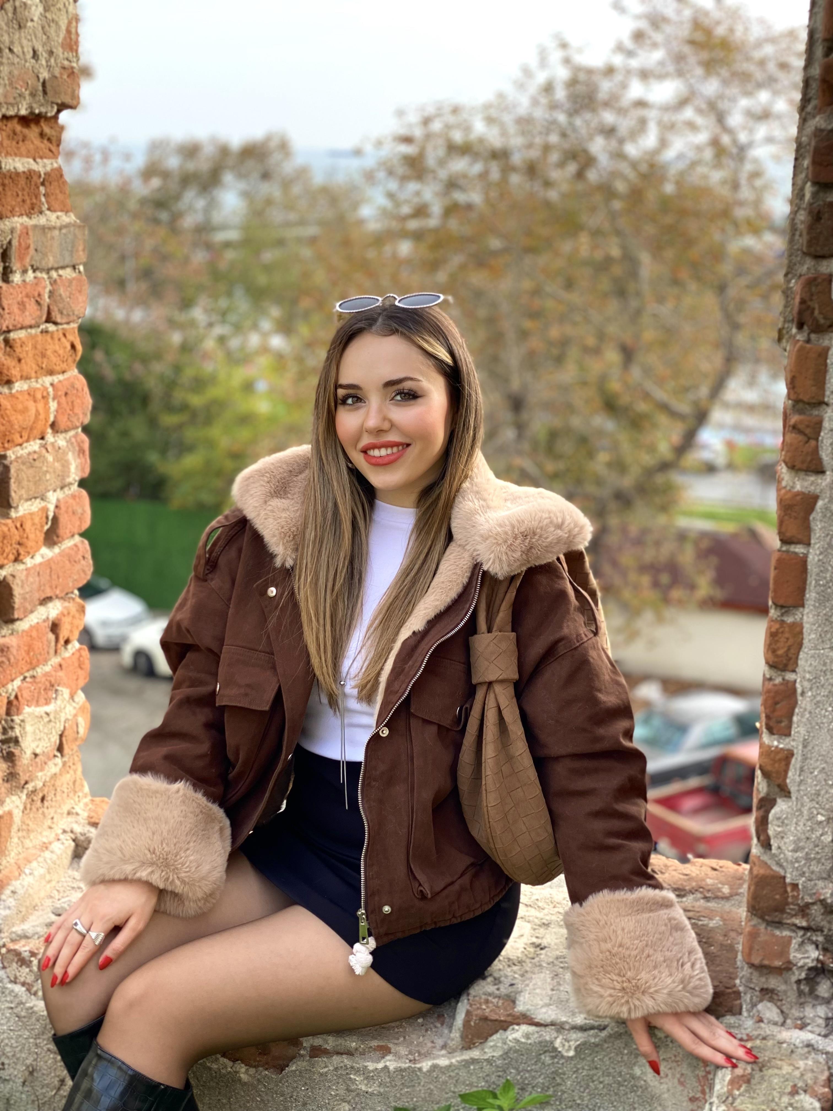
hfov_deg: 28.0
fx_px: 1668
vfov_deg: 36.8
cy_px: 556
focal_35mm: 52
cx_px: 416
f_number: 2
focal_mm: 6
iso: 20
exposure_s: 1/200
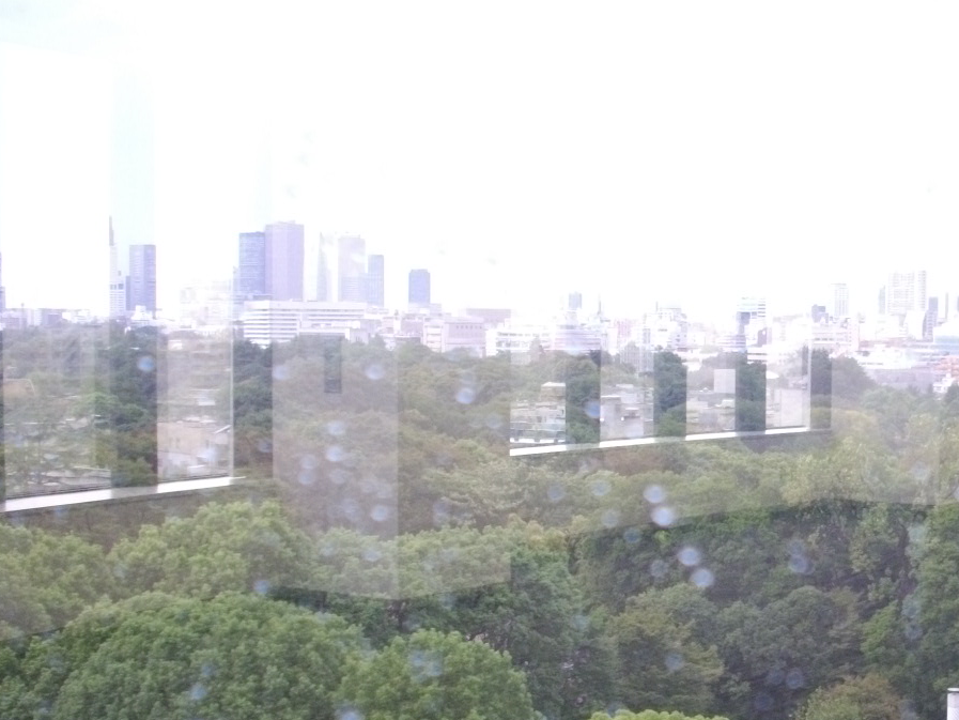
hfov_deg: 28.7
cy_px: 478
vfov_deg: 22.2
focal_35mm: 66
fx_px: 1829
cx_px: 779
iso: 200
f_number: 2.8
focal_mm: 6.2
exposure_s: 1/125
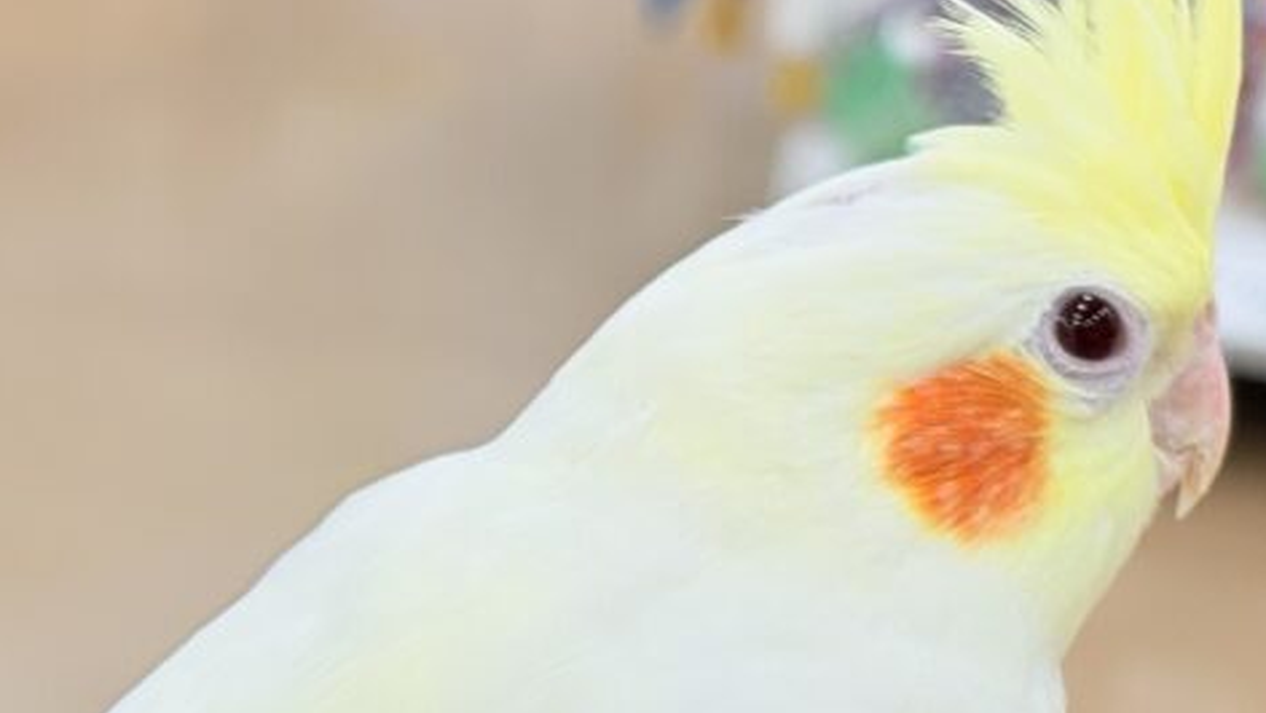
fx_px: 4836
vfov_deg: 8.4
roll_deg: -6.0
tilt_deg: -19.4
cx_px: 571
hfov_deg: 14.9
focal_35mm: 144
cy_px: 769
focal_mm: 5.96
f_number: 1.6
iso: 32
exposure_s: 1/50
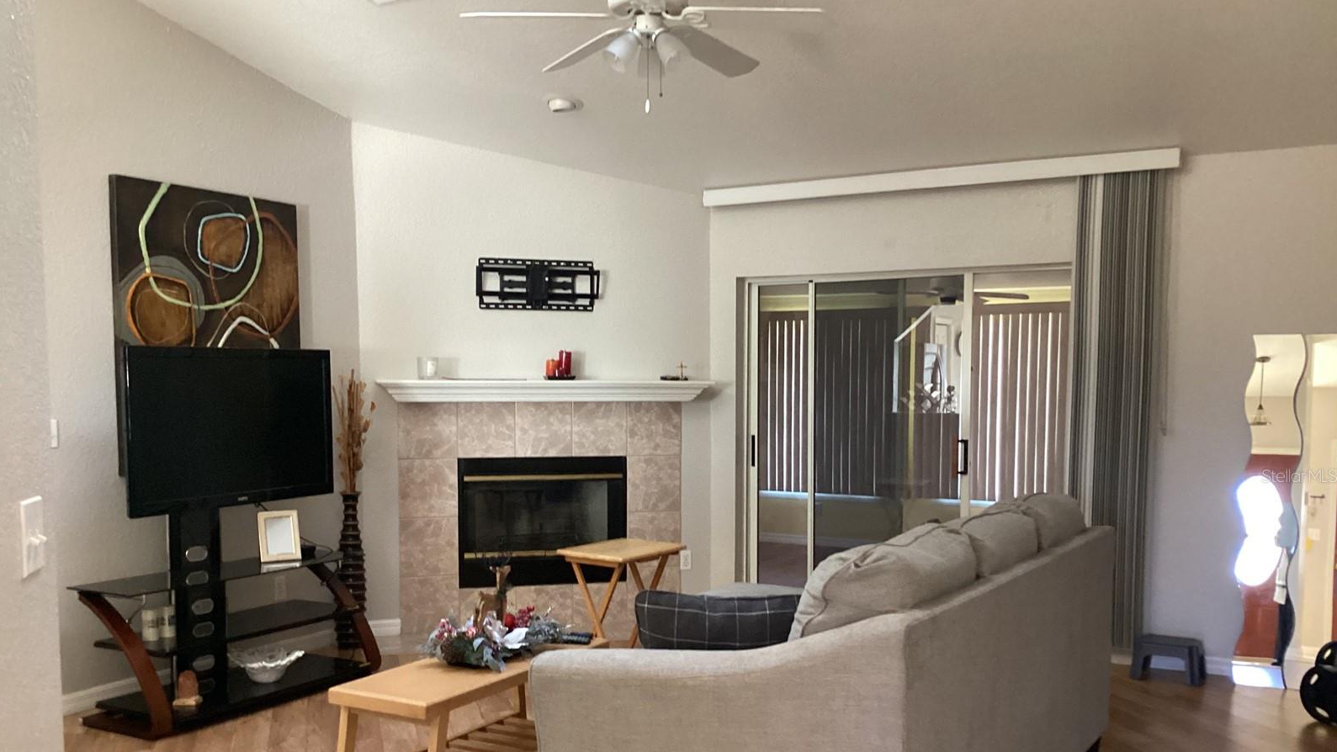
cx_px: 668
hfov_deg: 58.0
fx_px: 1205
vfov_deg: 34.5
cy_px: 475
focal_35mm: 34
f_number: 2.4
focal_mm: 3.3
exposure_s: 1/40
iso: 400
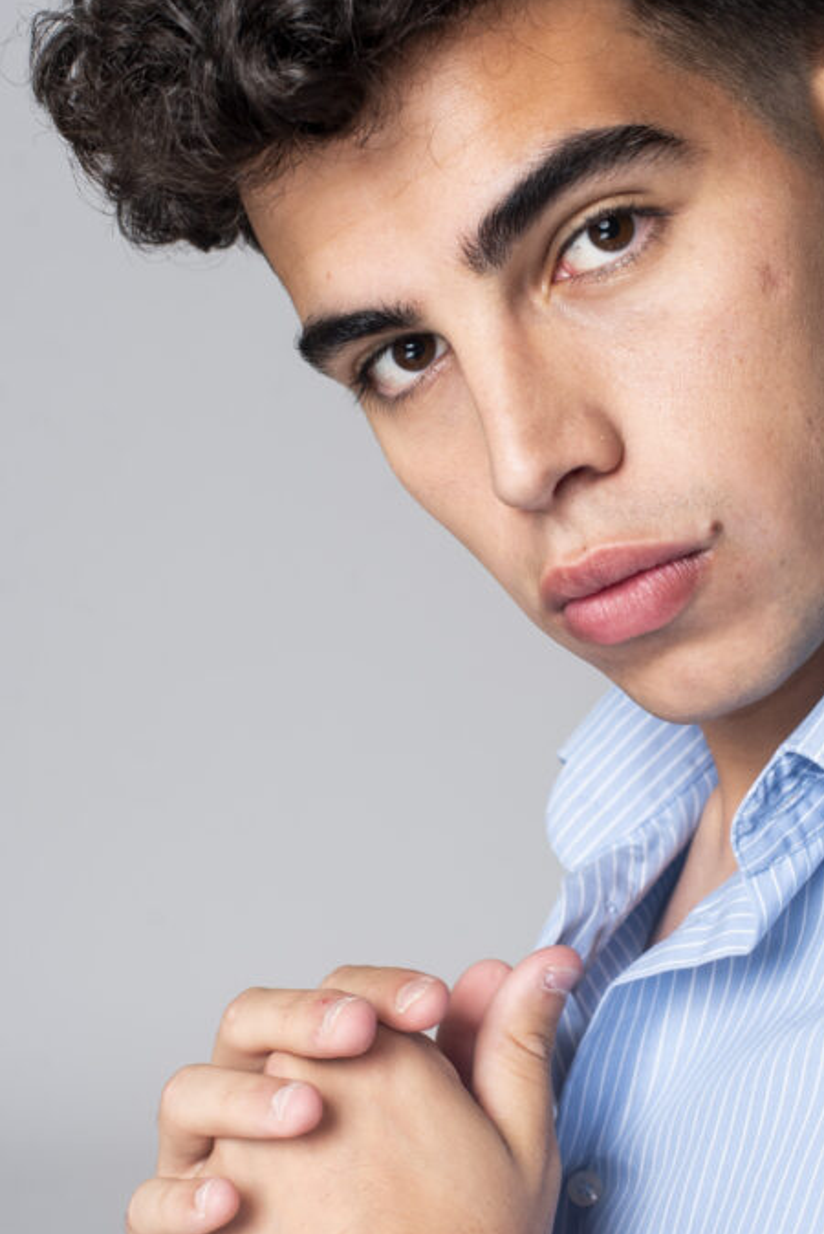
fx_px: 2606
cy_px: 666
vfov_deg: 26.6
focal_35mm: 76
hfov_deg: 17.9
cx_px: 553
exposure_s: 1/125
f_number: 7.1
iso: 100
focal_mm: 50
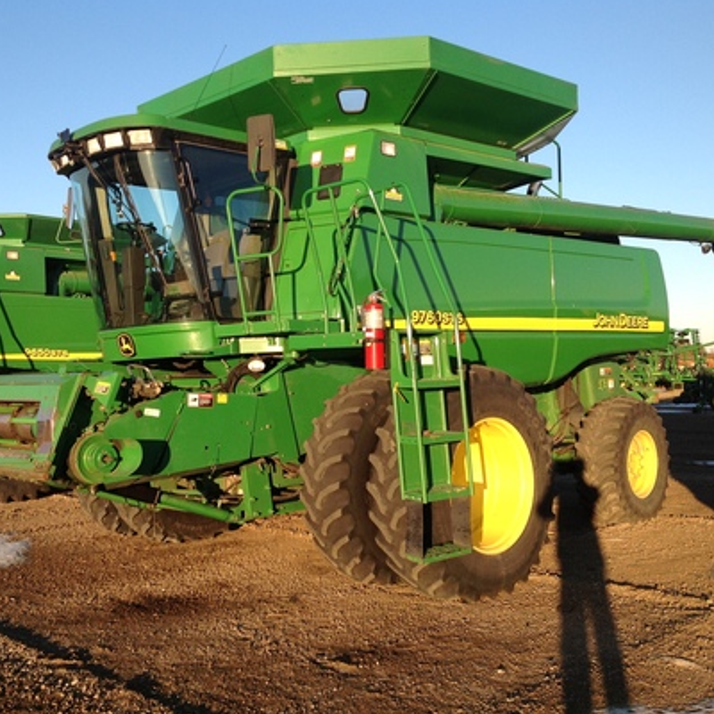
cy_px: 355
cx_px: 316
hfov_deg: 40.0
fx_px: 980
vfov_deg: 40.0
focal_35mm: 42
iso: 50
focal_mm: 4.28
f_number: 2.4
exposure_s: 1/672
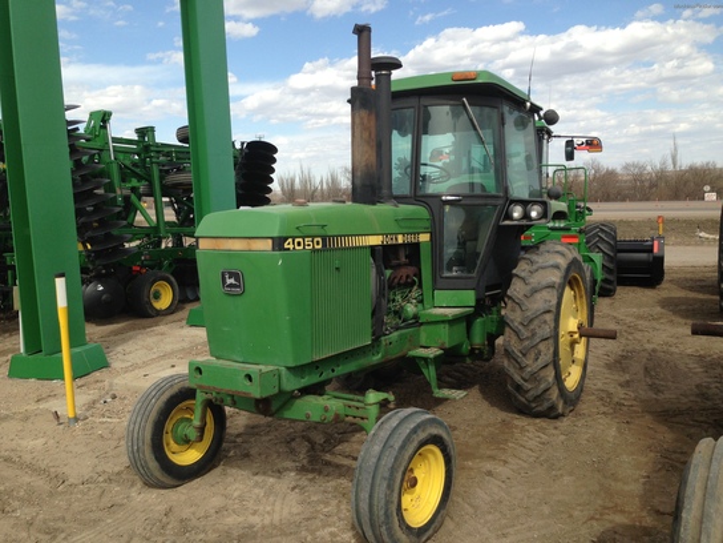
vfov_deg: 42.9
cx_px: 362
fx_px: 689
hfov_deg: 55.4
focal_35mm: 33
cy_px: 272
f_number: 2.4
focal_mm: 4.13
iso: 50
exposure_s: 1/1427
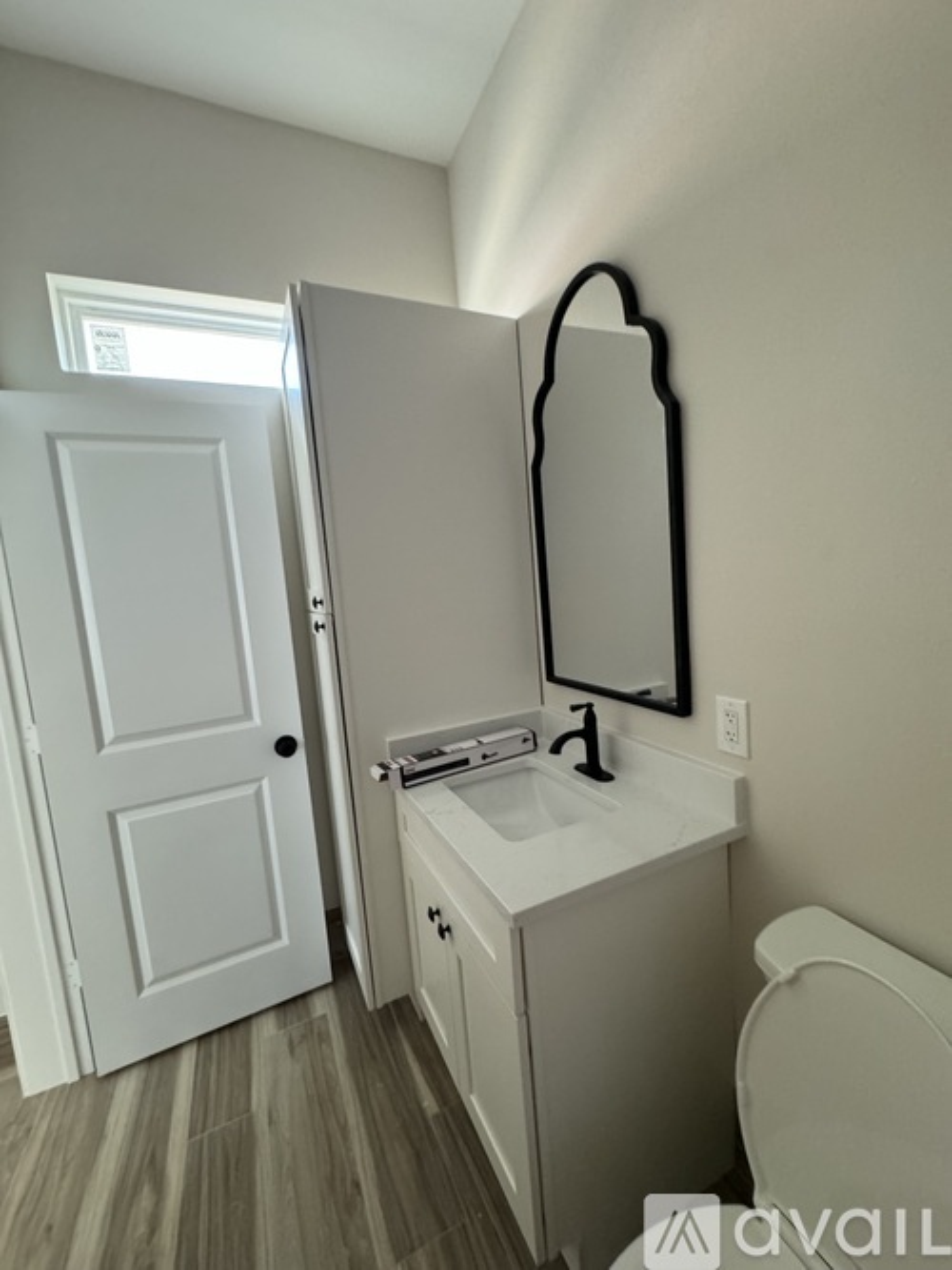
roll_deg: +4.7
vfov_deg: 102.1
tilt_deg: -0.8
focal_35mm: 14
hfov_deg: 85.7
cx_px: 476
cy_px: 635
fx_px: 514
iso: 400
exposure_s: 1/60
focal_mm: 2.22
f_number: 2.2
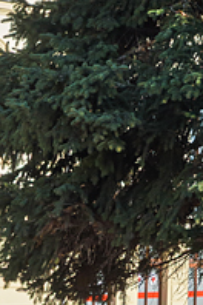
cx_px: 339
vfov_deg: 10.5
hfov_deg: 7.1
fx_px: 1603
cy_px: -157
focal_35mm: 190
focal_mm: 25
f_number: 7.1
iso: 400
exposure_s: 1/640
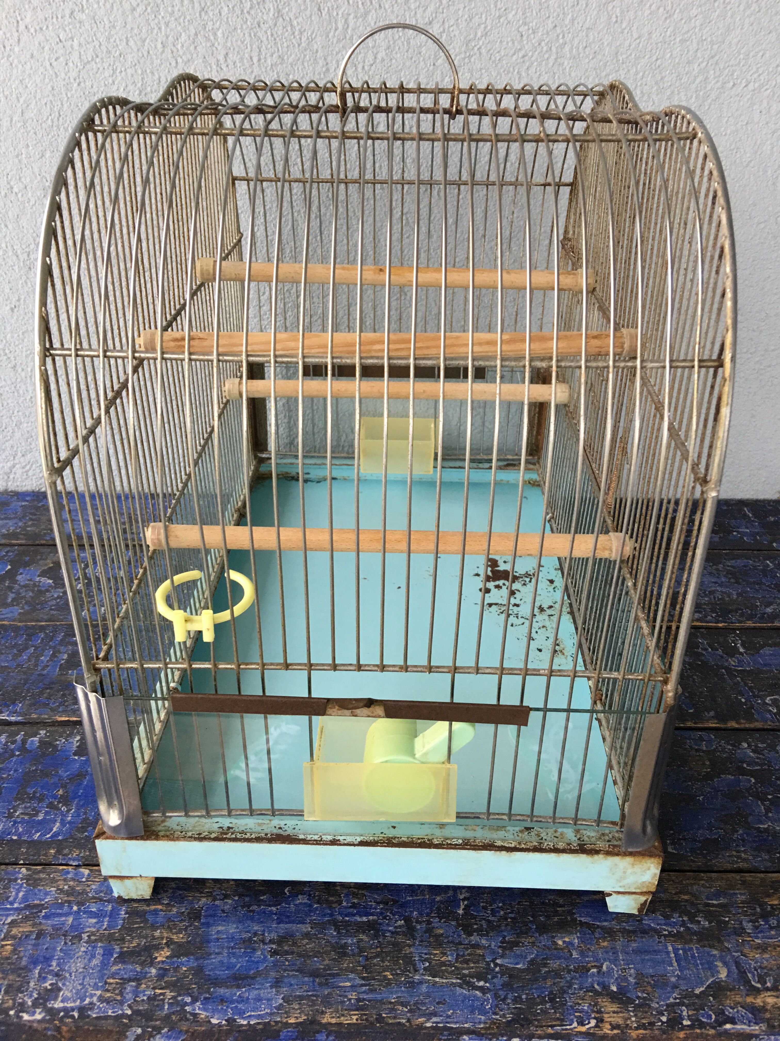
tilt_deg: -29.0
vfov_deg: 61.7
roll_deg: -1.2
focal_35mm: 29
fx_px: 871
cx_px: 390
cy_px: 520
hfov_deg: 48.2
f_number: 2.2
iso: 64
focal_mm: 4.15
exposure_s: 1/17
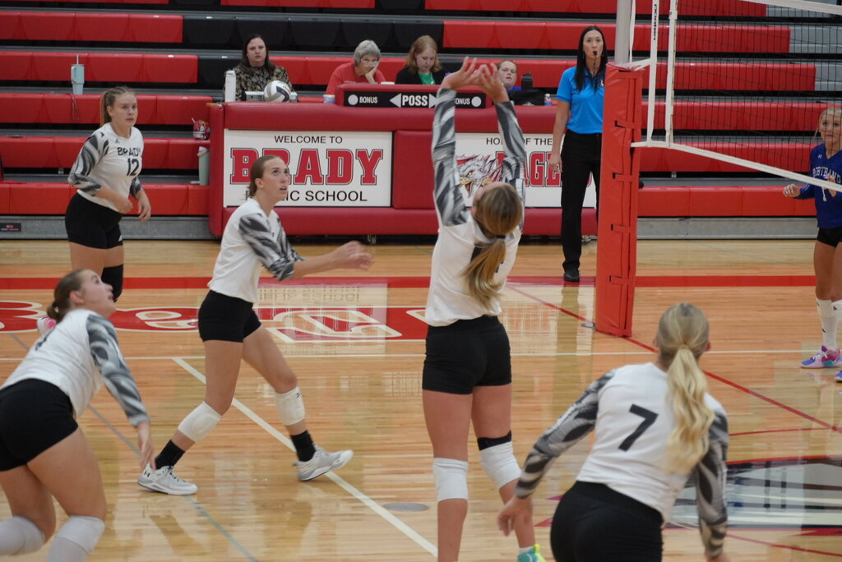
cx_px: 421
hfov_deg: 15.7
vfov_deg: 10.5
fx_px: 3054
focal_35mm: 130
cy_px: 281
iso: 2000
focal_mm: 87
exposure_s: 1/160
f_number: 5.6
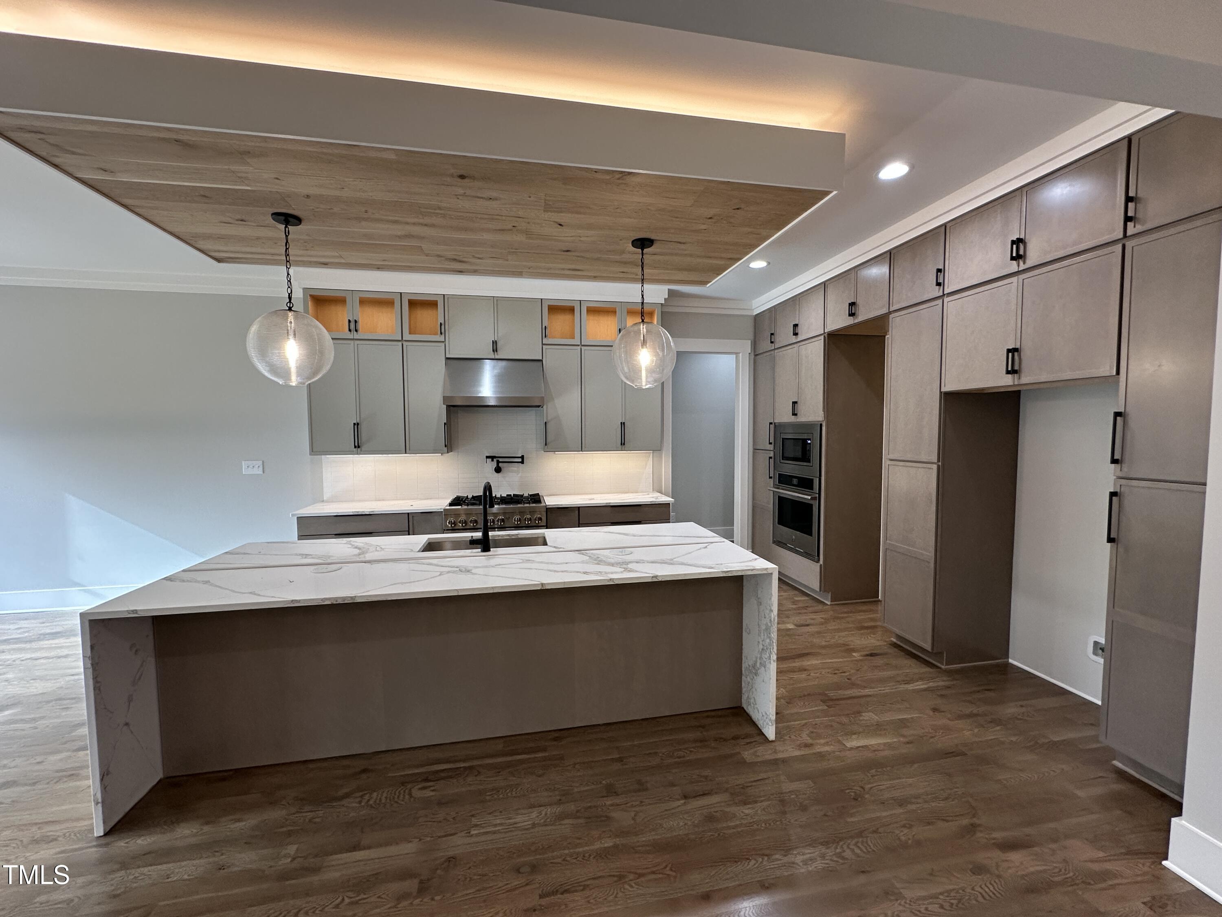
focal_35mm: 14
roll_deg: +0.9
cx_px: 611
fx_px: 494
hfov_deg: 102.1
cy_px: 458
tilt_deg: -3.1
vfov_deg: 85.7
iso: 160
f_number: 2.2
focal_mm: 2.22
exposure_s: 1/120
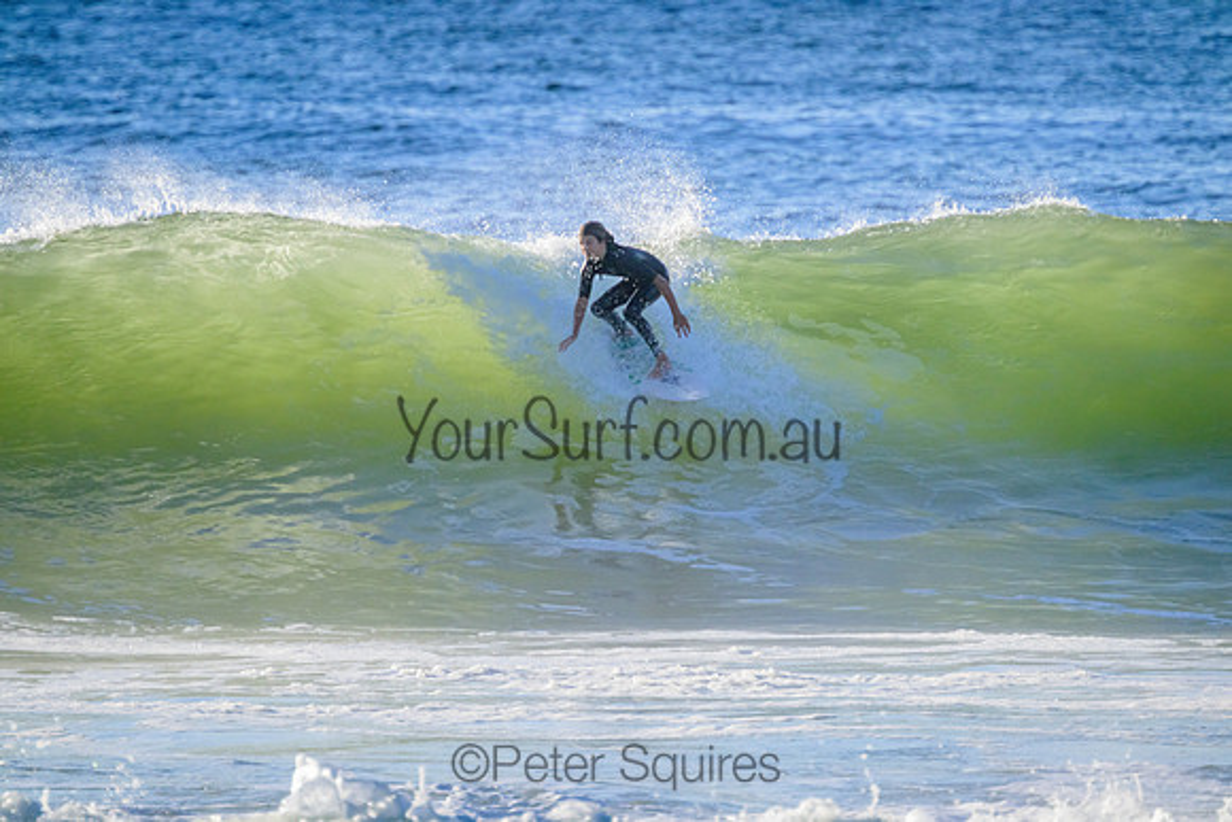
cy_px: 411
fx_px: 27383
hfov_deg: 2.6
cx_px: 616
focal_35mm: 800
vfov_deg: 1.7
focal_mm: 800
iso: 1400
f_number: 11
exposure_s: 1/2000
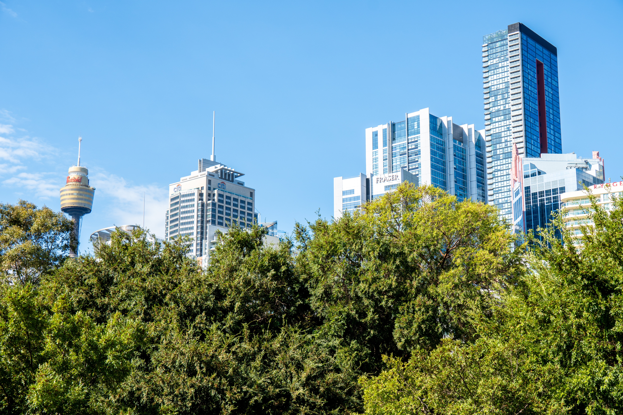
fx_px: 1064
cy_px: 208
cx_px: 312
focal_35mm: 62
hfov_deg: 32.6
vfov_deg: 22.1
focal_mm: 41
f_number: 8
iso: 100
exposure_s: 1/160
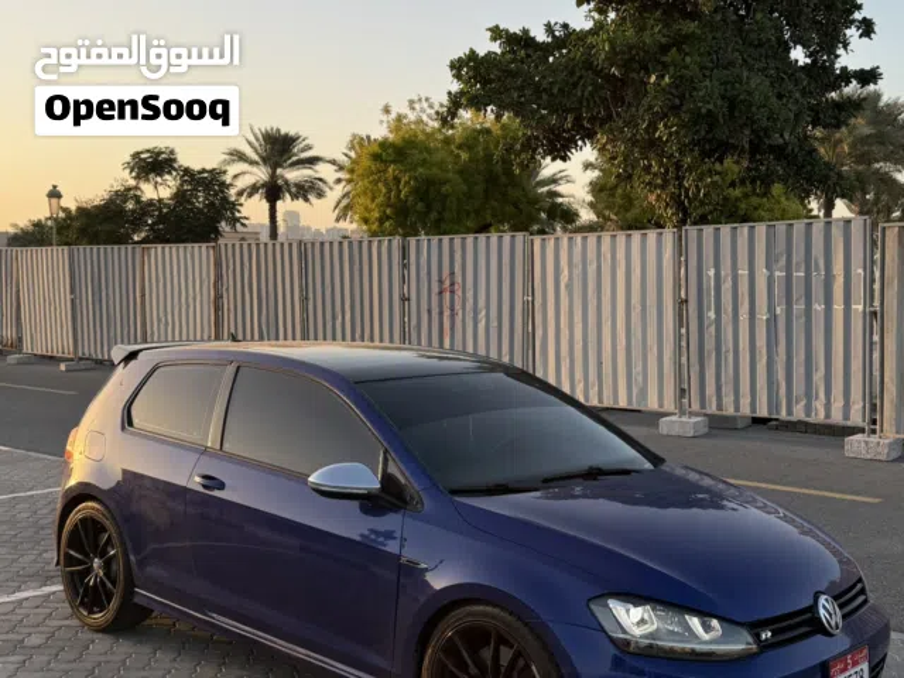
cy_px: 339
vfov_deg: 56.8
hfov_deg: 71.6
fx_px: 627
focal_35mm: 24
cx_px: 452
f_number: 1.78
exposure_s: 1/967
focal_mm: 6.76
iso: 80
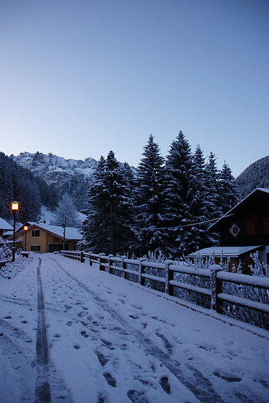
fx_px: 269
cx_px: 134
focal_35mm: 24
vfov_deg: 73.7
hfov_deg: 53.2
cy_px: 202
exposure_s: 1/30
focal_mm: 16
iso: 250
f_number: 3.5
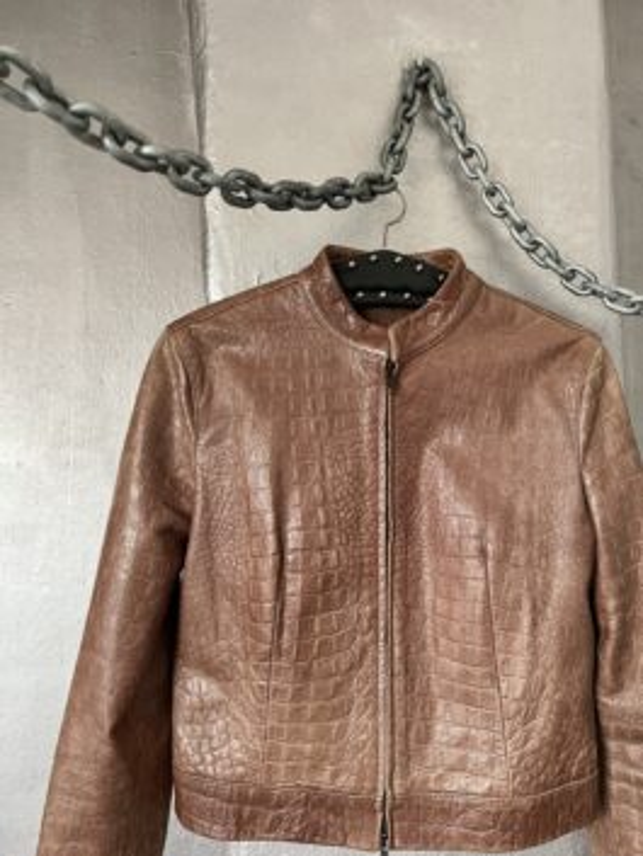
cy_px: 428
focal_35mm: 26
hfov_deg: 53.1
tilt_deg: +1.3
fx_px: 644
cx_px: 322
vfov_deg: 67.3
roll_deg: -0.3
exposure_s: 1/60
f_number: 1.5
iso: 250
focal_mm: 5.7
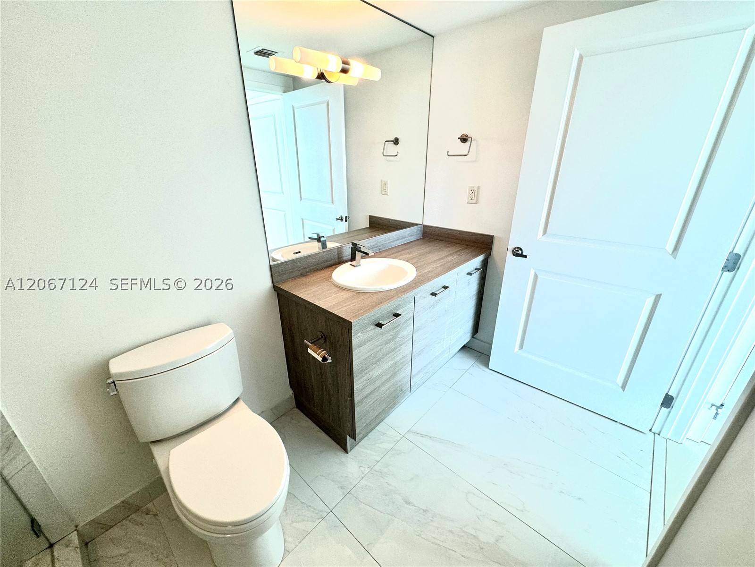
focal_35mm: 14
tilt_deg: -22.2
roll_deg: -0.3
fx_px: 305
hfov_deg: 102.1
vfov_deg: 85.7
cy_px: 284
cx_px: 378
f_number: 2.2
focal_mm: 2.22
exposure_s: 1/120
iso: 125
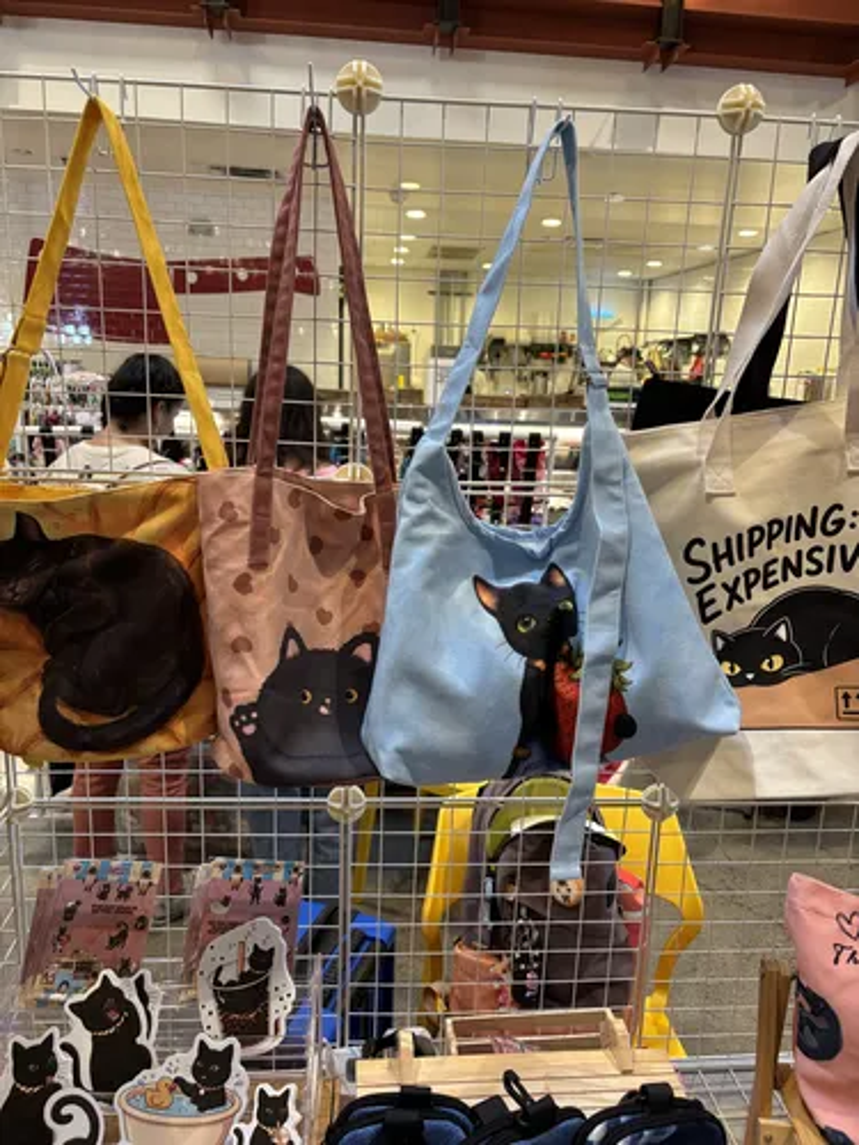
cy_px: 572
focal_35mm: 26
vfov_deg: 67.3
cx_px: 430
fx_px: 860
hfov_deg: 53.1
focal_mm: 5.96
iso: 200
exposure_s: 1/60
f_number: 1.6
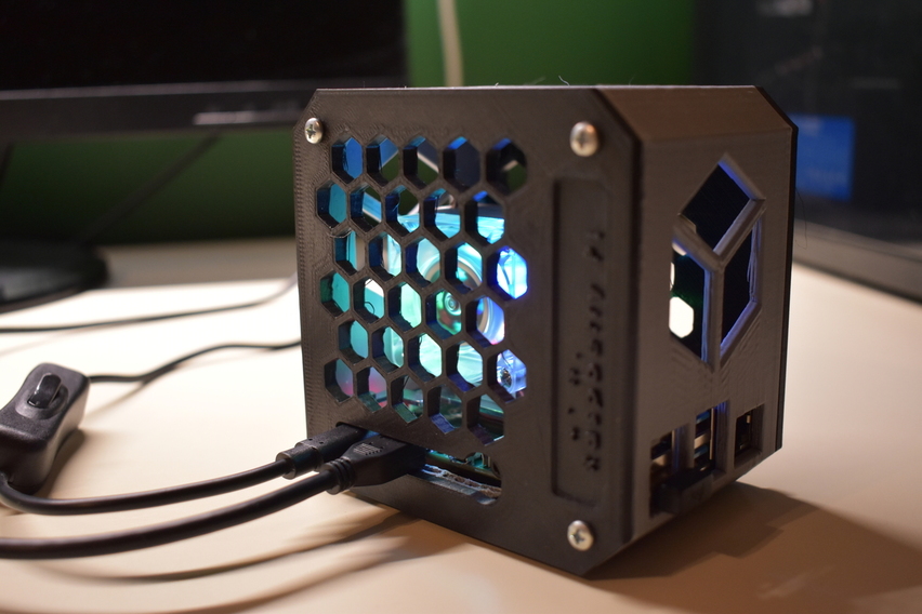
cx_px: 461
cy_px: 307
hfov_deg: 47.9
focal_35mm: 40
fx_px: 1037
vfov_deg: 33.0
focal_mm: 27
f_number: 4
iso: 1100
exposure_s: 1/30
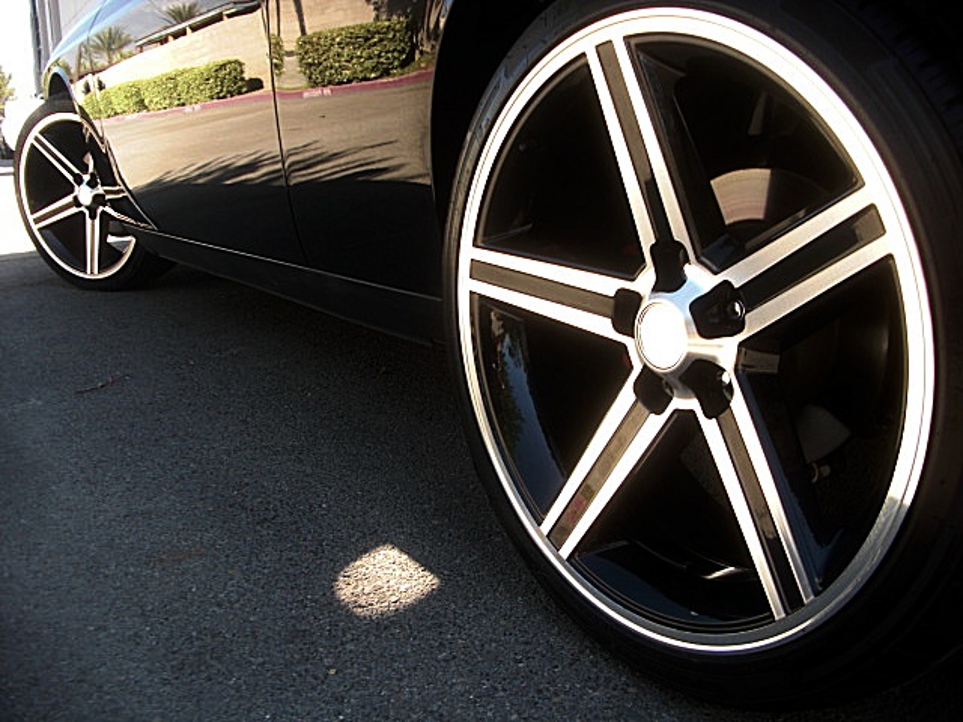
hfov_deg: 51.4
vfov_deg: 39.7
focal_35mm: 36
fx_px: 1002
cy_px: 361
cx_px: 482
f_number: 2.8
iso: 50
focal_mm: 6.3
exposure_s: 1/100
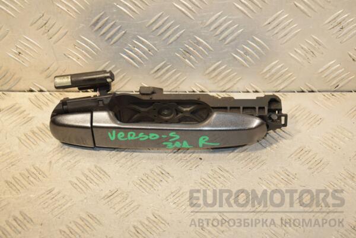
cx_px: 178
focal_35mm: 75
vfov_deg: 18.2
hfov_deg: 27.0
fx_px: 742
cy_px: 119
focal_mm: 50
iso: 800
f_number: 6.3
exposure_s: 1/200
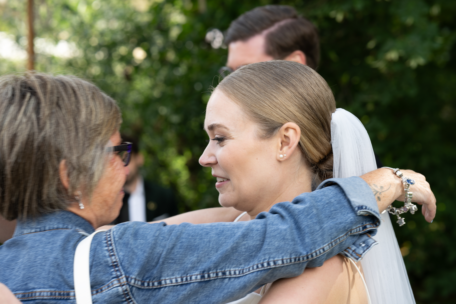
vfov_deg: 16.1
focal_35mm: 85
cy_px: 152
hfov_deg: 23.9
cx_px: 228
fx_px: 1077
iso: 160
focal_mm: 85
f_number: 5.6
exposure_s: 1/125
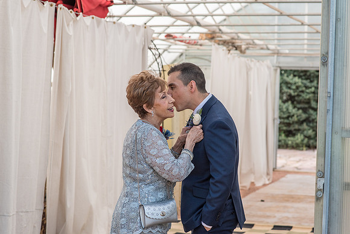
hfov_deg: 23.9
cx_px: 175
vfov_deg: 16.1
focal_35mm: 85
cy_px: 117
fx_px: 827
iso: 320
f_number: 5.6
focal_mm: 85
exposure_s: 1/500
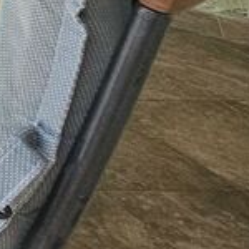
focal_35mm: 92
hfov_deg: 8.5
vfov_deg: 14.3
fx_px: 749
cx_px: -712
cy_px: -305
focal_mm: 2.2
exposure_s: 1/100
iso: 50
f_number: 2.2
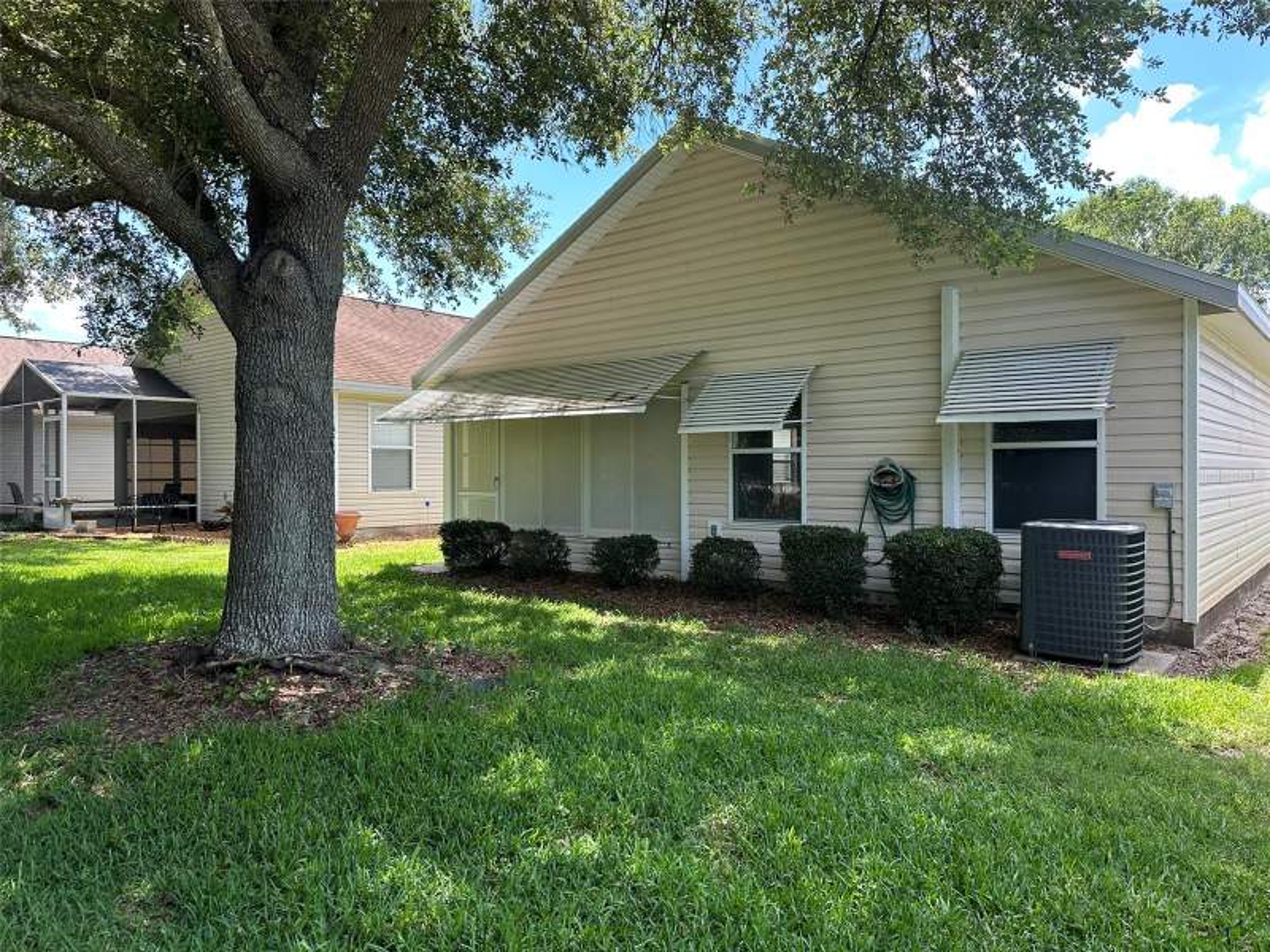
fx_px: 881
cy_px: 476
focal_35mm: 24
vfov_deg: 56.8
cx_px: 635
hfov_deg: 71.6
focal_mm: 6.86
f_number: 1.78
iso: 80
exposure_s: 1/541
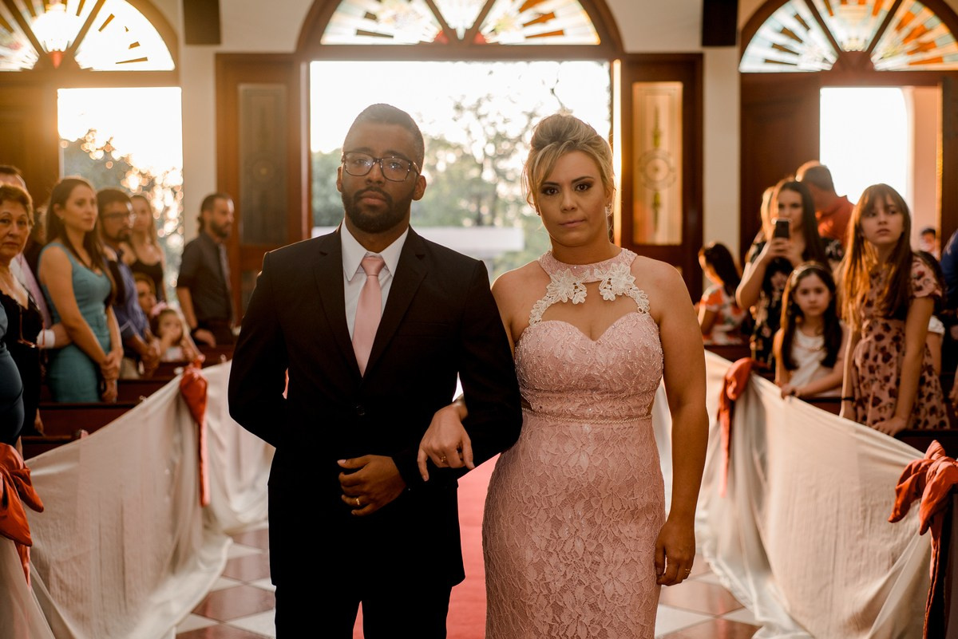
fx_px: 1377
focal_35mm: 52
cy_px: 320
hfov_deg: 38.4
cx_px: 479
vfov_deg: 26.1
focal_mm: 50
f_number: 2.8
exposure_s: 1/160
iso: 500
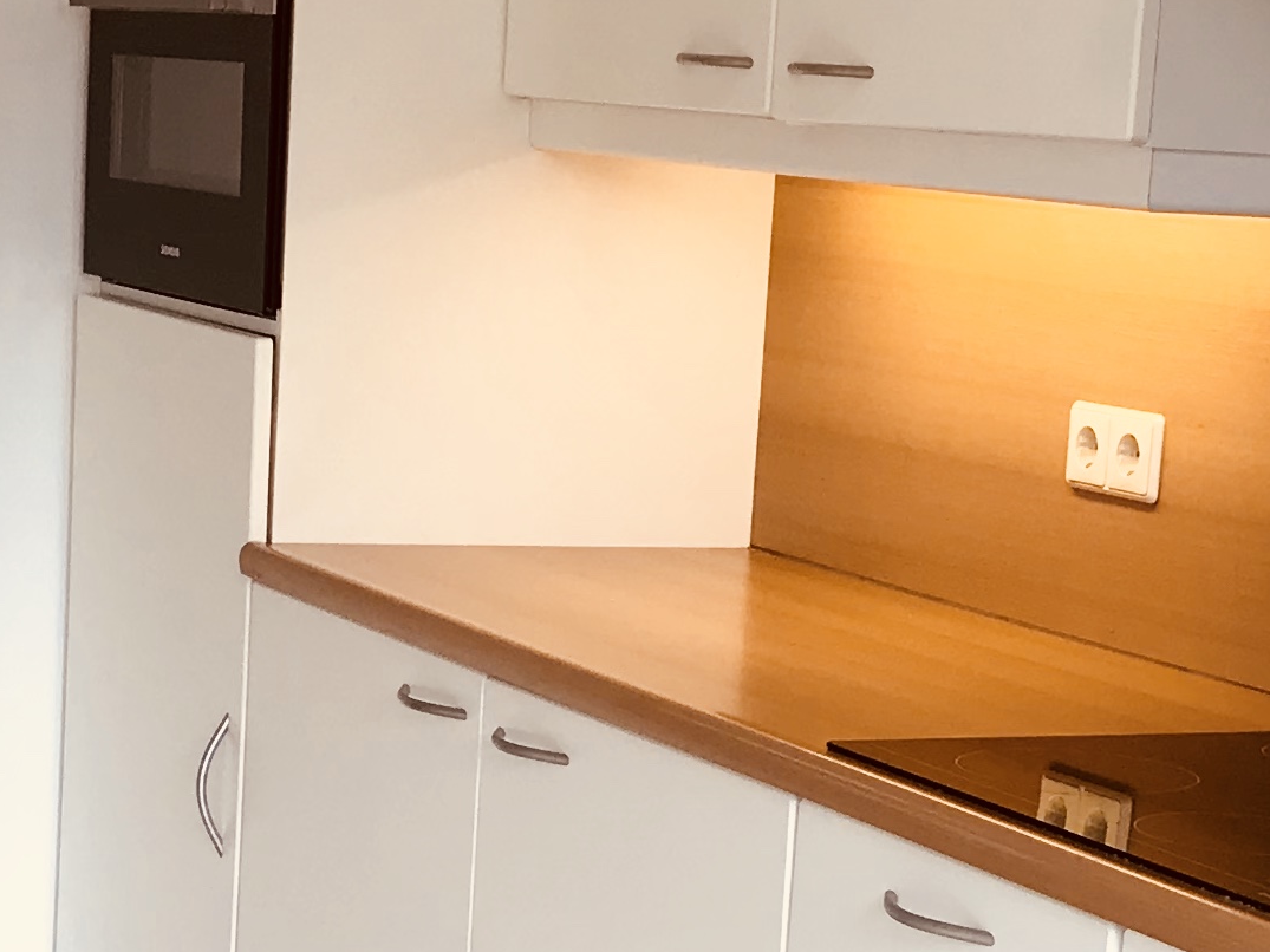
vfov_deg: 14.0
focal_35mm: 105
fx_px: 3852
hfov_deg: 18.7
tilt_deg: -10.7
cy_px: 788
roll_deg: -3.2
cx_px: 723
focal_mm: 3.99
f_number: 1.8
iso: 20
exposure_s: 1/105
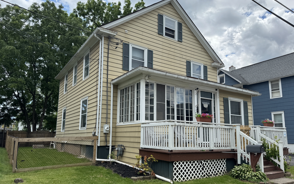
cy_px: 104
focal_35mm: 26
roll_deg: -0.6
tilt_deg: +9.6
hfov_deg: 70.4
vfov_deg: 47.5
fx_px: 208
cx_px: 144
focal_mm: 6.76
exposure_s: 1/2252
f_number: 1.78
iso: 80
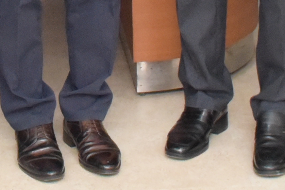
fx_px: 1591
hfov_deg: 10.2
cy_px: -211
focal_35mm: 201
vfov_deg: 6.6
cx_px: 39
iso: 5600
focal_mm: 28
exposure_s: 1/200
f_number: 10
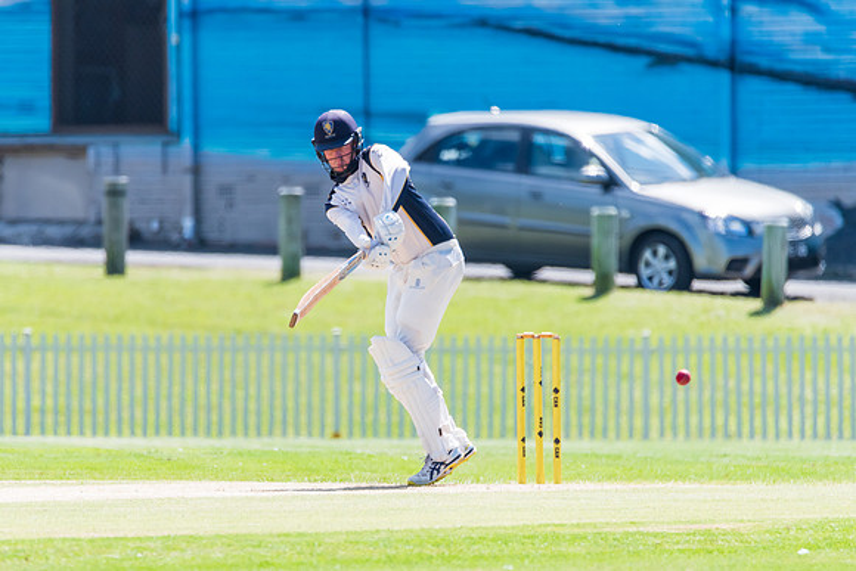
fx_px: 17890
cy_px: 332
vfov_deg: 1.8
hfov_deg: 2.7
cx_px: 319
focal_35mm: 752
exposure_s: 1/2000
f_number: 6.3
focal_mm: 600
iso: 640
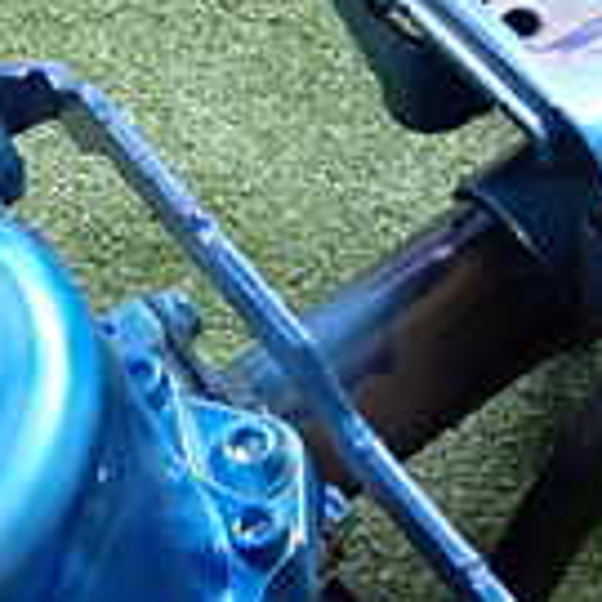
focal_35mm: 118
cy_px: 343
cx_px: 285
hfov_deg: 14.8
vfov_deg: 14.8
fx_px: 2322
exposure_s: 1/30
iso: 400
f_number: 2.3
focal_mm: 5.4
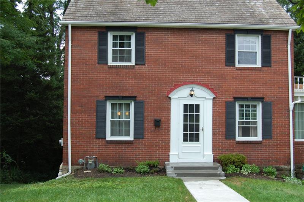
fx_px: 354
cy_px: 101
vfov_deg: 31.8
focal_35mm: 42
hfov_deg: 46.5
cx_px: 152
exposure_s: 1/125
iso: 200
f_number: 5.6
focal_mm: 28
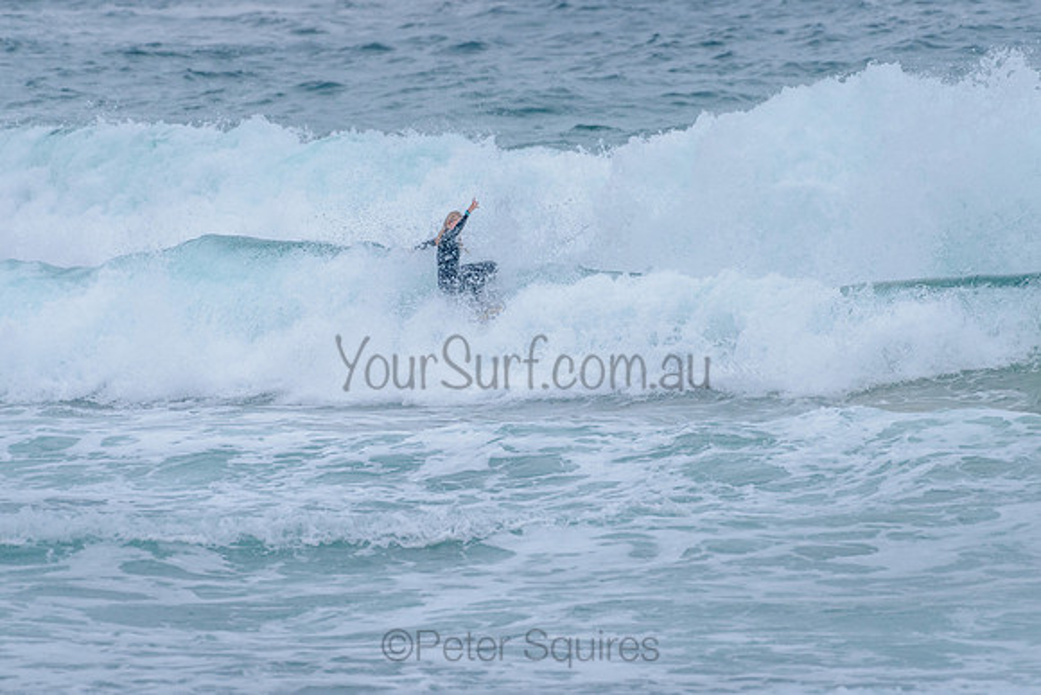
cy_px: 270
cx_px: 522
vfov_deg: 2.2
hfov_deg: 3.4
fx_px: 17723
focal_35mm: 613
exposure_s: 1/2000
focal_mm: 500
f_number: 5.6
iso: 1250
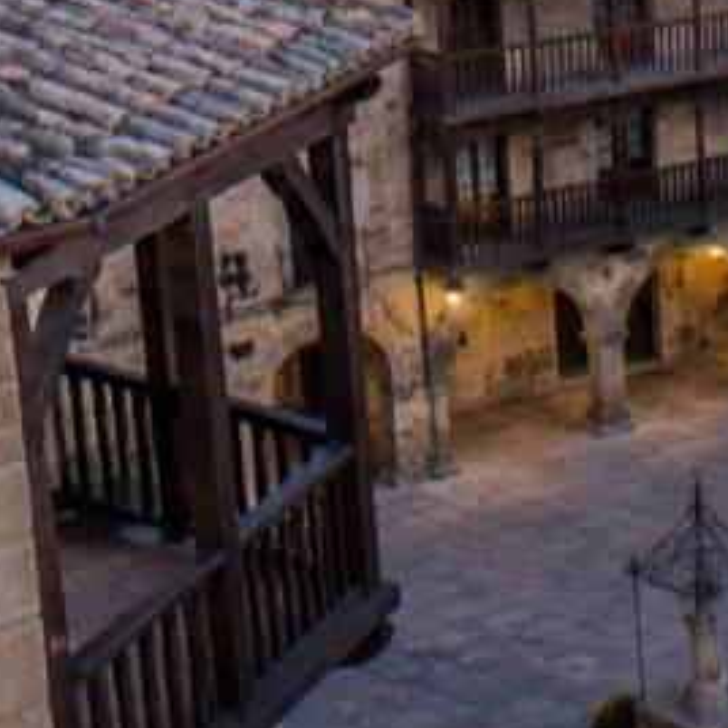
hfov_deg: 13.1
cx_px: 1032
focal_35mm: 127
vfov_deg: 13.6
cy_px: 41
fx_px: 3022
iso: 320
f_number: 11
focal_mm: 40
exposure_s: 1/80
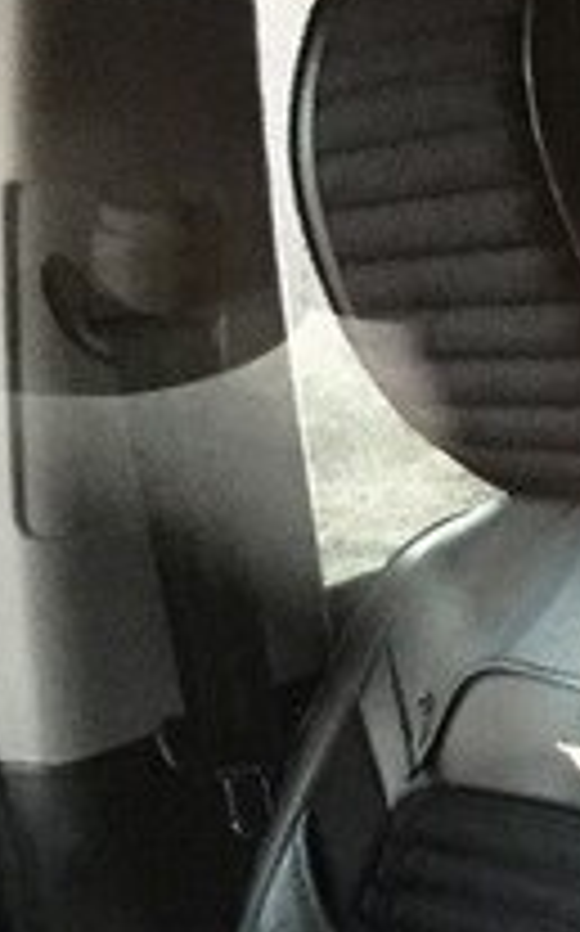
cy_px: 975
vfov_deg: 20.4
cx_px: 1412
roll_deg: +8.5
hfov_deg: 11.1
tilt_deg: -22.4
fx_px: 2484
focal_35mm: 98
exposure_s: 1/17
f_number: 2.2
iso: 800
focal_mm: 4.15
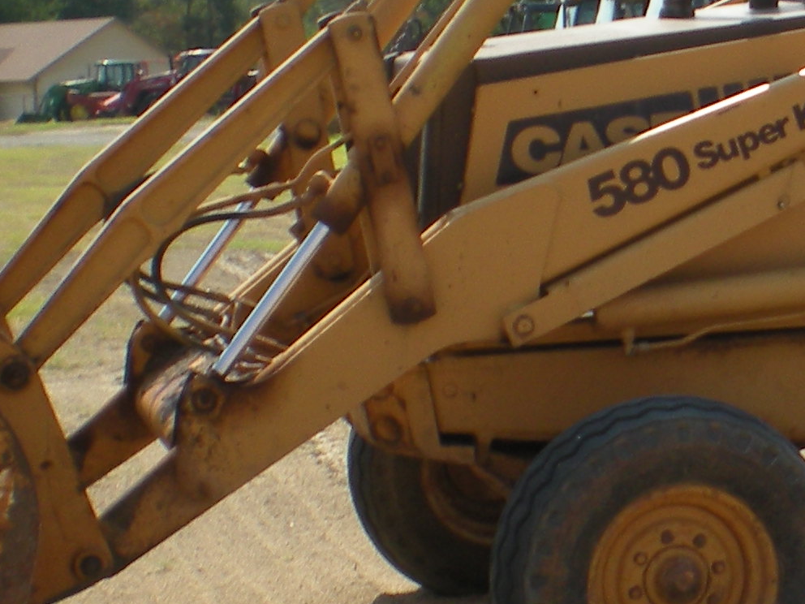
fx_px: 2907
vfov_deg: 11.9
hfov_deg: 15.4
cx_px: 844
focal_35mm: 125
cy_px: 374
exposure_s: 1/407
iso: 64
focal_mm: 6.3
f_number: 4.6
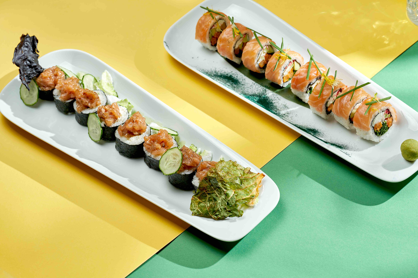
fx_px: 1219
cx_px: 209
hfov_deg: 19.5
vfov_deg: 13.0
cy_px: 139
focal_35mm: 105
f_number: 8
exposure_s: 1/125
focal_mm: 105
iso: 160
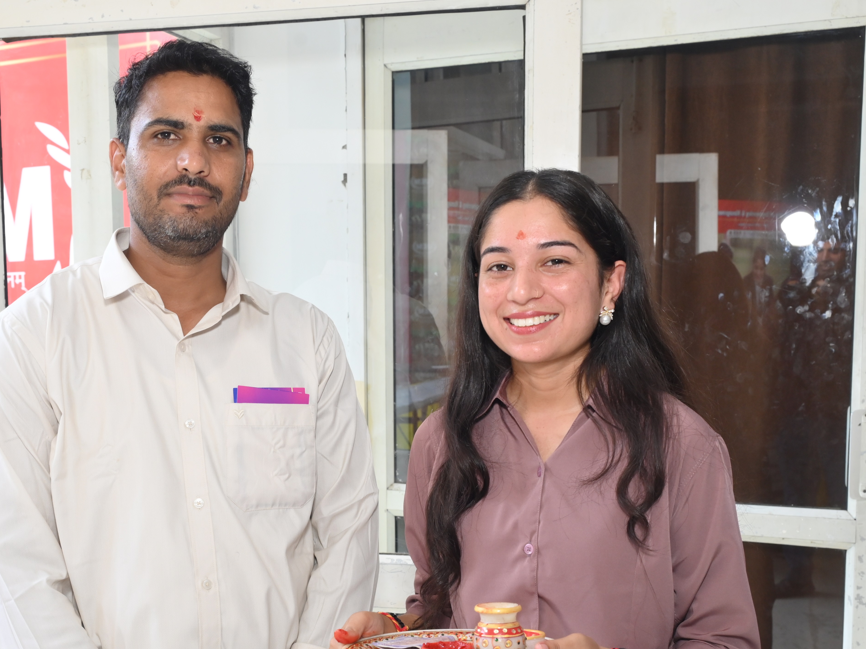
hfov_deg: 43.4
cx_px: 311
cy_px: 414
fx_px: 1076
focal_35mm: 43
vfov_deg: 33.4
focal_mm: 31
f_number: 7.1
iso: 1000
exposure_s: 1/160
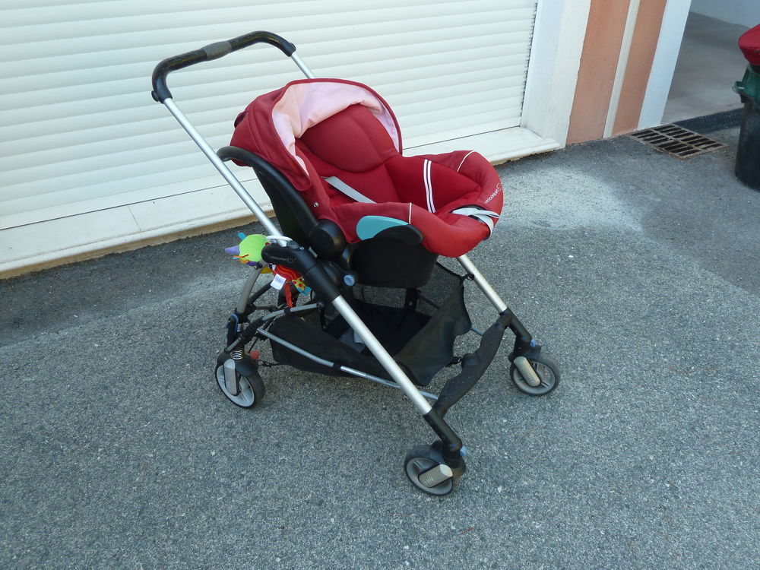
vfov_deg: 46.8
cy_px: 285
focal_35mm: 30
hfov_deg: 60.0
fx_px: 659
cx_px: 380
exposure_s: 1/50
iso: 80
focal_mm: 5
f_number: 3.4
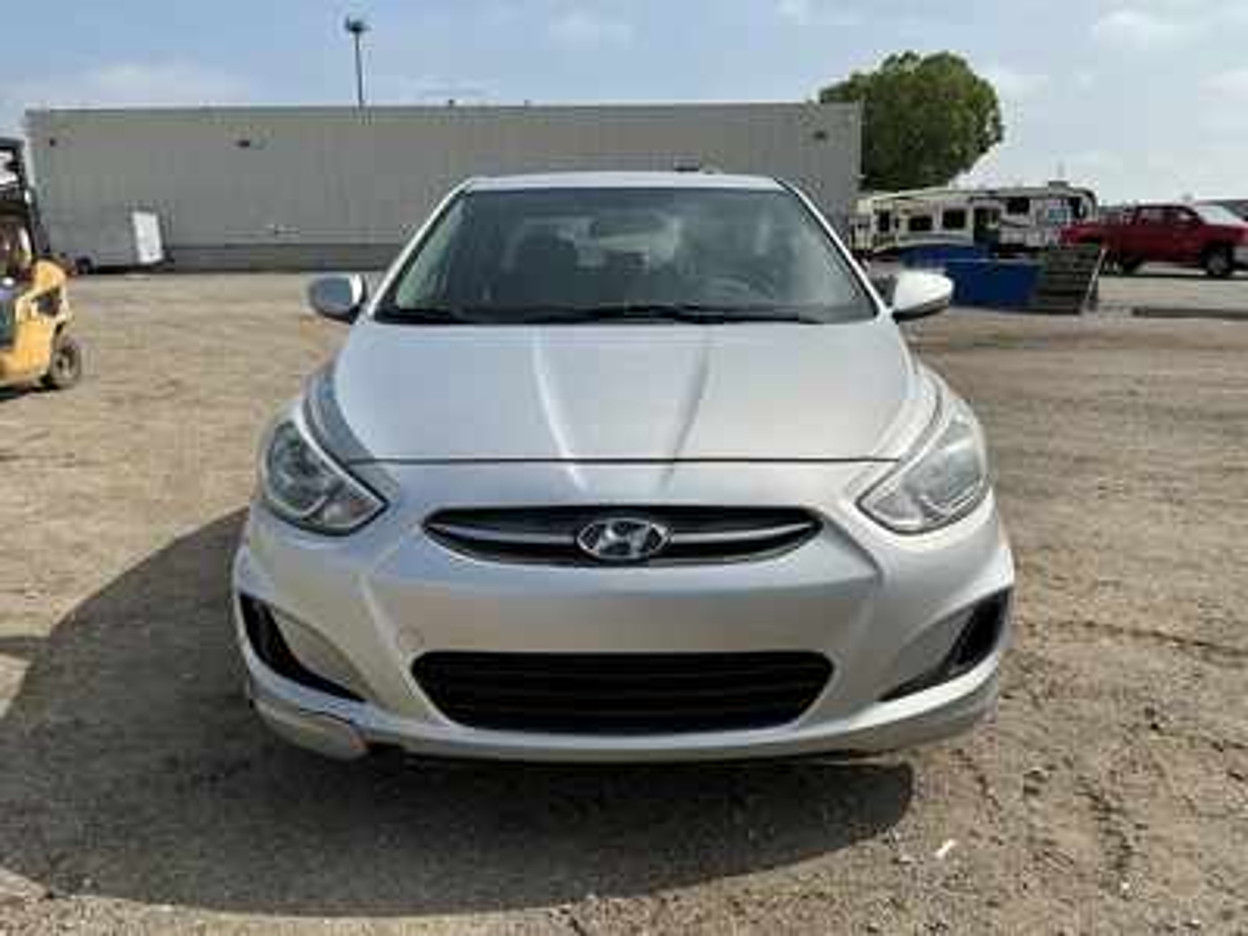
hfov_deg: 63.4
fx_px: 1009
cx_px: 624
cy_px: 468
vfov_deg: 49.7
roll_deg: +0.7
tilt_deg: -11.2
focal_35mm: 28
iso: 25
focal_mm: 3
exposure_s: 1/4065
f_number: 1.8
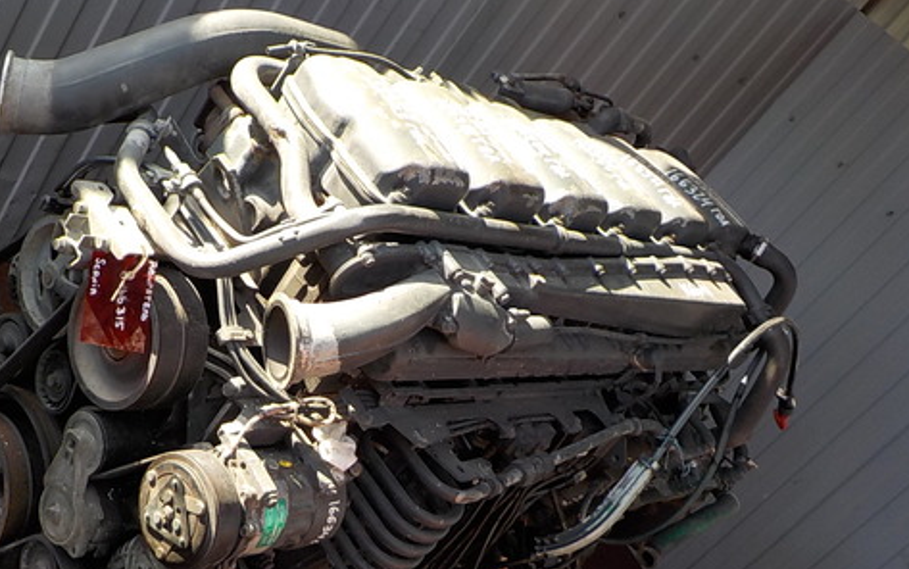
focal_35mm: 43
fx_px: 1066
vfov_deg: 29.6
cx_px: 331
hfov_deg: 45.7
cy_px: 396
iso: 125
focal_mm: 4.1
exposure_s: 1/160
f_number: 3.3
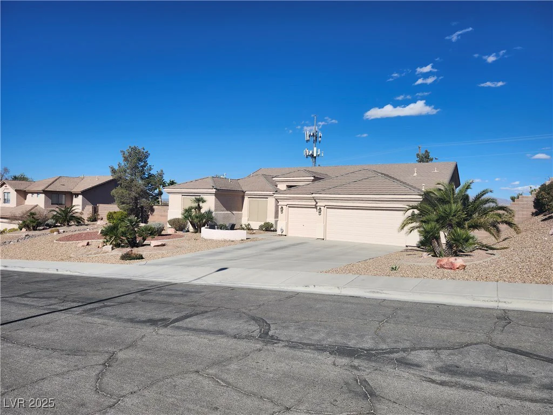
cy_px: 208
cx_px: 276
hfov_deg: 73.9
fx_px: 367
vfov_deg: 58.9
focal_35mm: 23
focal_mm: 5.54
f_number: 1.8
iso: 25
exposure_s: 1/2905
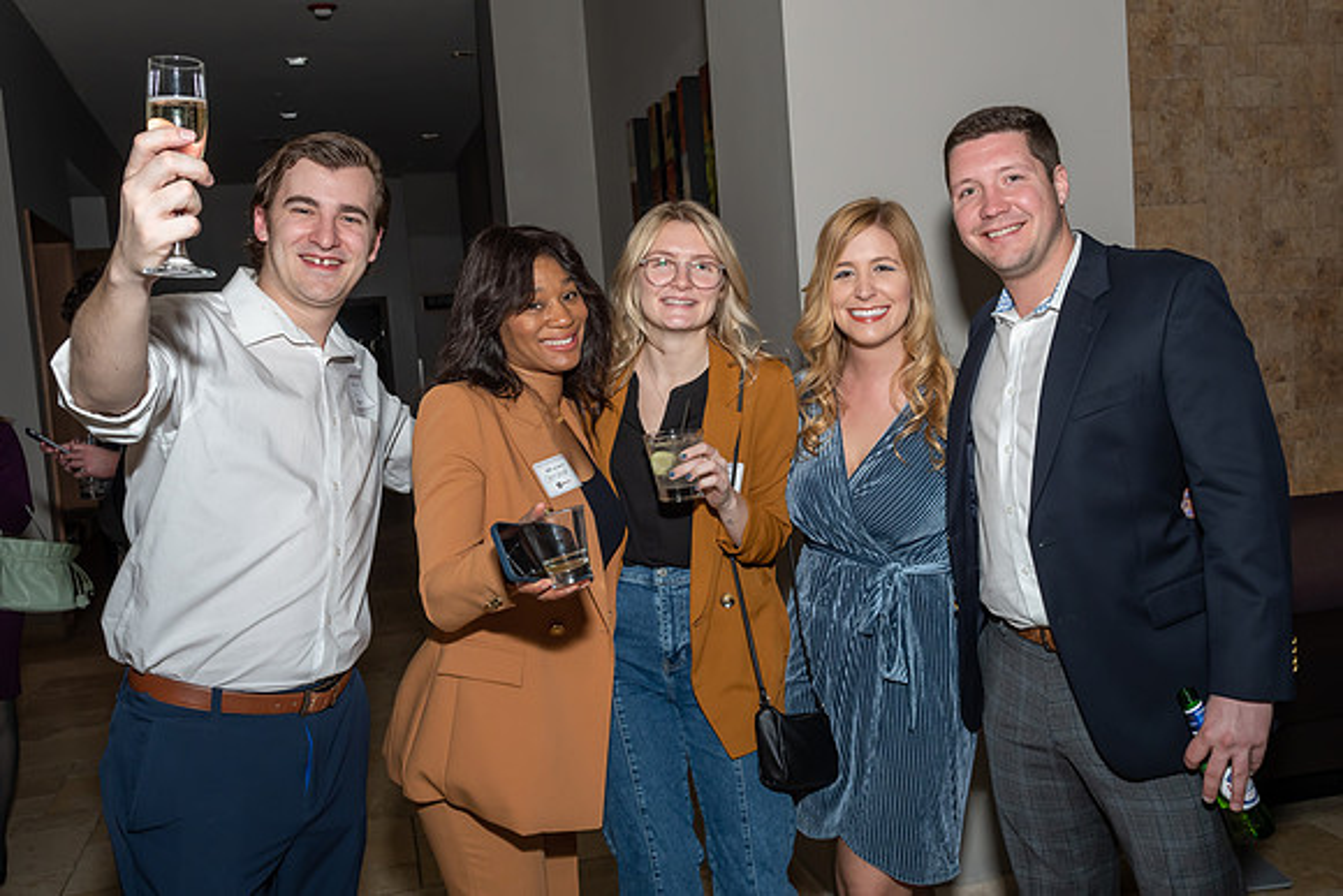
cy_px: 440
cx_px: 707
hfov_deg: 53.2
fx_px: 1339
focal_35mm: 36
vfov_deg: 37.0
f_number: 8
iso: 400
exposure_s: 1/250
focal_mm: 22
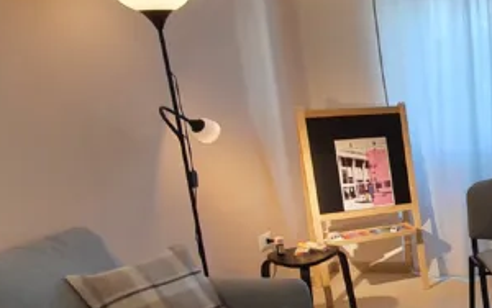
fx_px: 631
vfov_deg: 27.1
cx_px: 612
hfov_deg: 33.4
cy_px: 226
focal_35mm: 47
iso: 80
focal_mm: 1.8
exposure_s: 1/50
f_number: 2.2
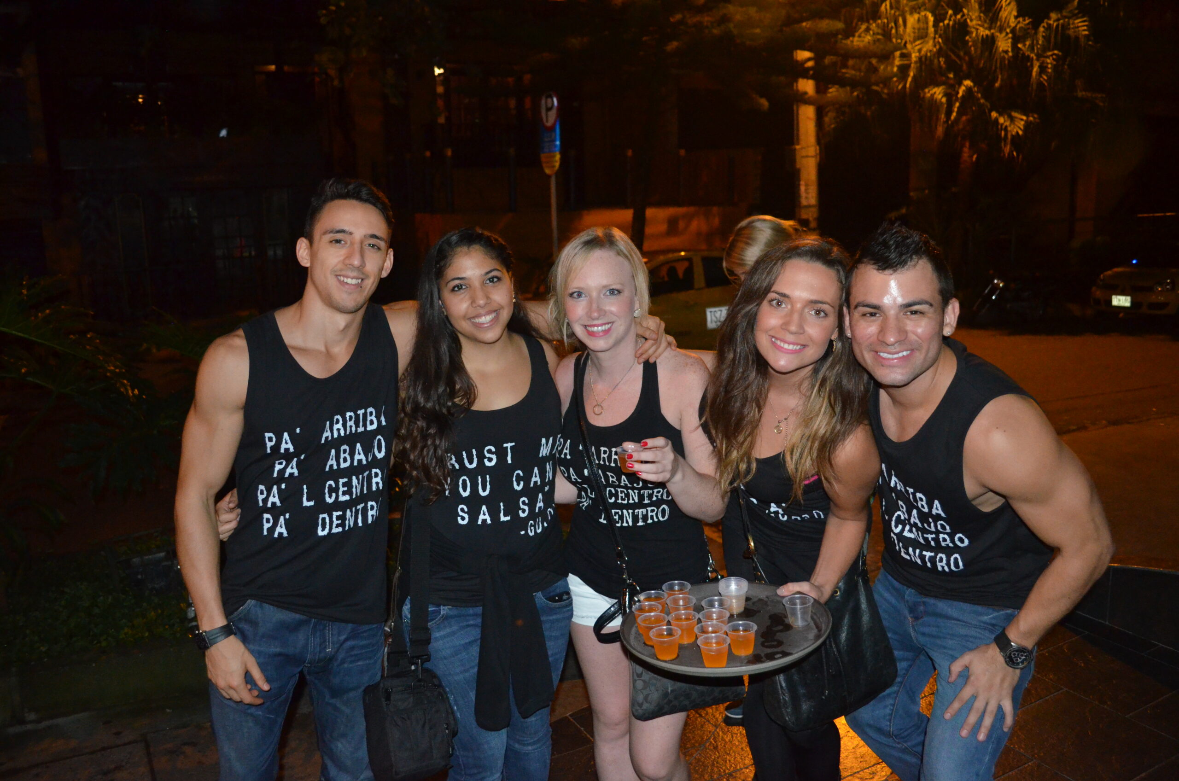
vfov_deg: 43.4
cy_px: 390
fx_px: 981
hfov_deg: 62.0
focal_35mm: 30
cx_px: 590
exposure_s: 1/60
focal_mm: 20
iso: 3200
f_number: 3.8
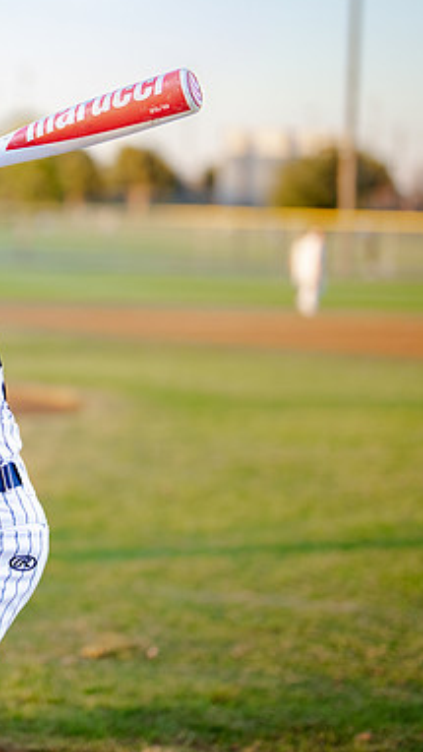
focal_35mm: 107
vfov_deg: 20.0
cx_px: -148
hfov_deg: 11.0
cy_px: 331
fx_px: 2133
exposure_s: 1/1600
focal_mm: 50
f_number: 1.2
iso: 250
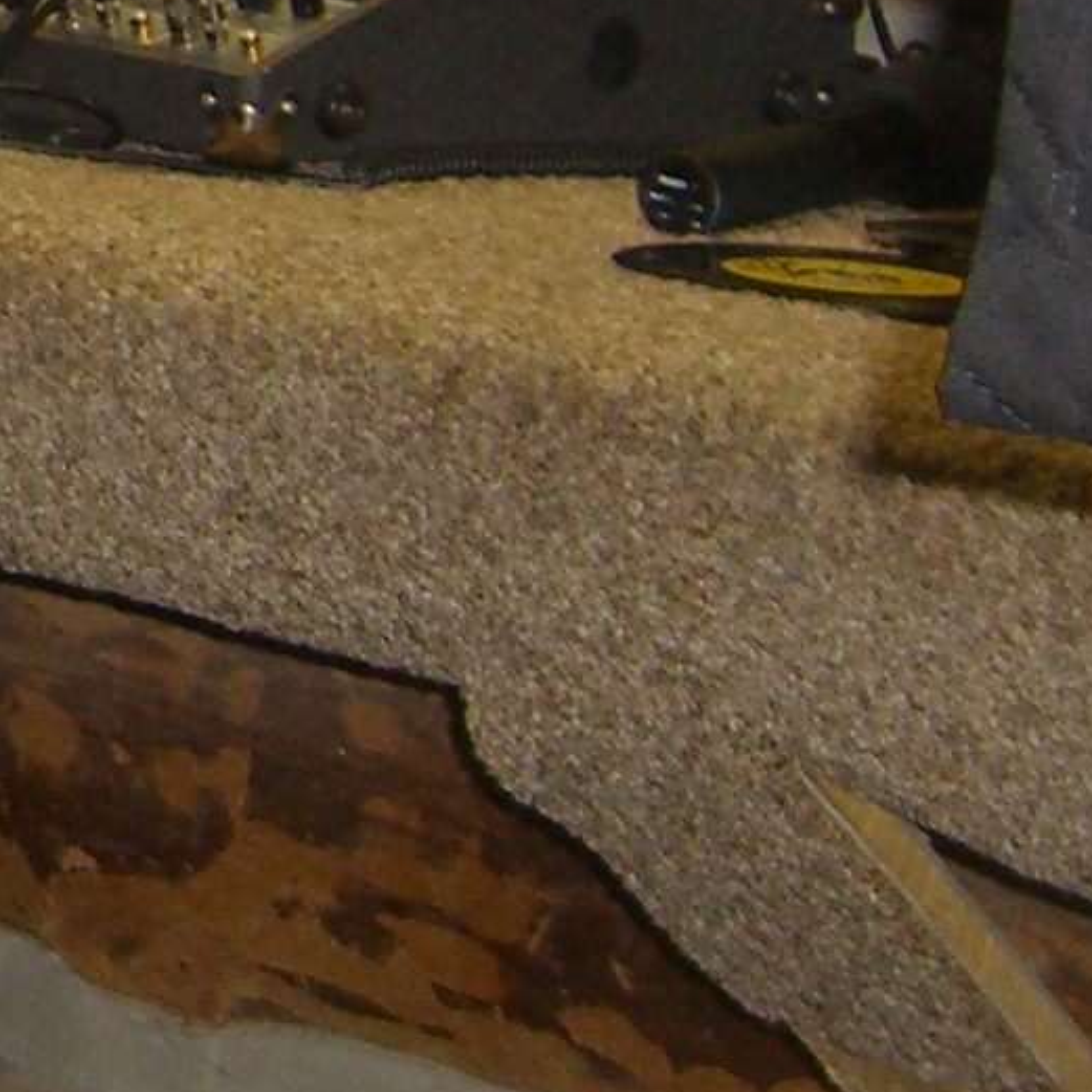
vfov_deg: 8.5
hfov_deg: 8.1
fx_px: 7067
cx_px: -1547
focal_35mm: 198
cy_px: -771
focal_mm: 7.9
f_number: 2.8
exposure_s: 1/60
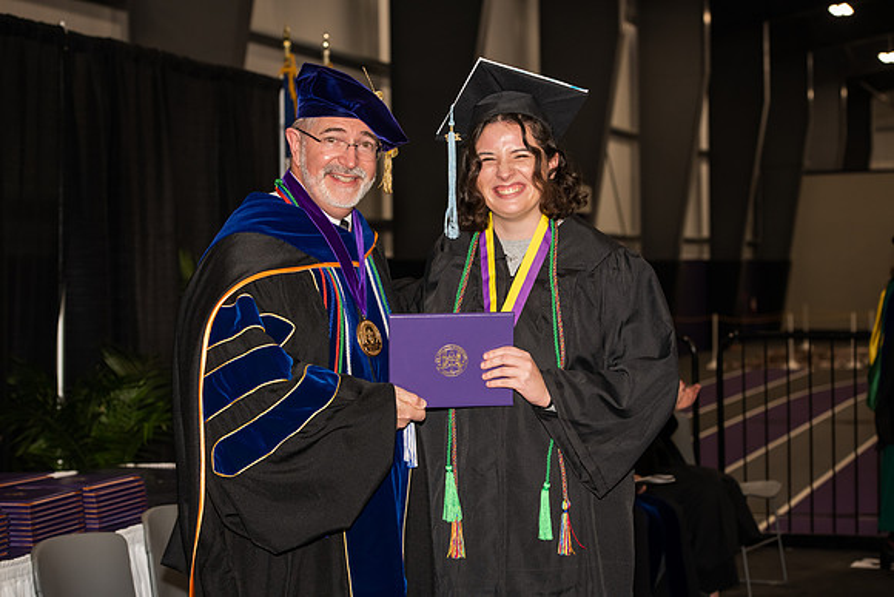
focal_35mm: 82
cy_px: 298
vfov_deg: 16.7
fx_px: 2037
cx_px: 447
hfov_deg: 24.8
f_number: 5.6
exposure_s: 1/200
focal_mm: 82
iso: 1000
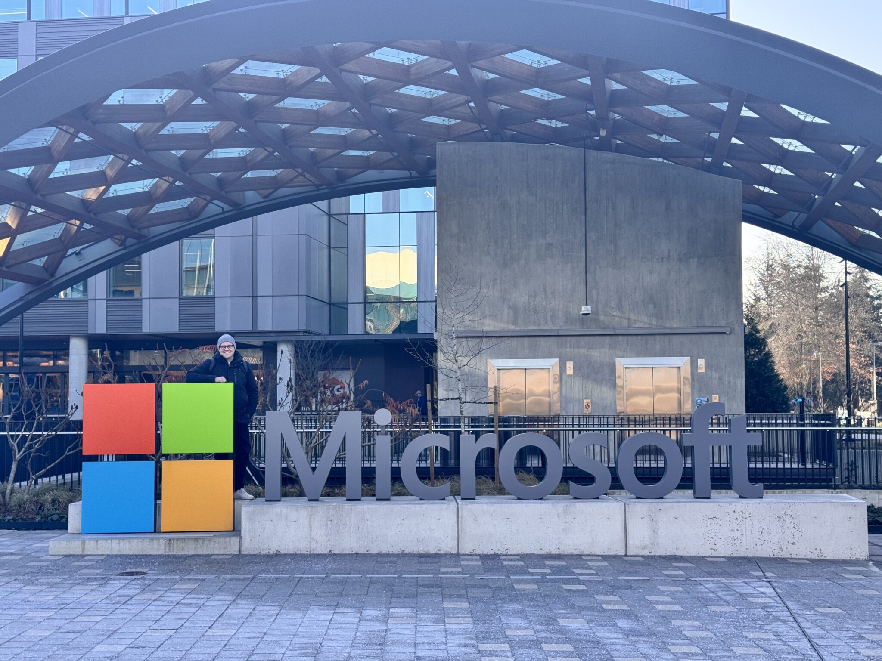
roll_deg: +0.6
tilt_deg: +3.2
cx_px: 441
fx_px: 1223
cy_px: 330
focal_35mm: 48
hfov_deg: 39.7
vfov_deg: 30.3
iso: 64
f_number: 1.78
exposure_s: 1/499
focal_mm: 6.76
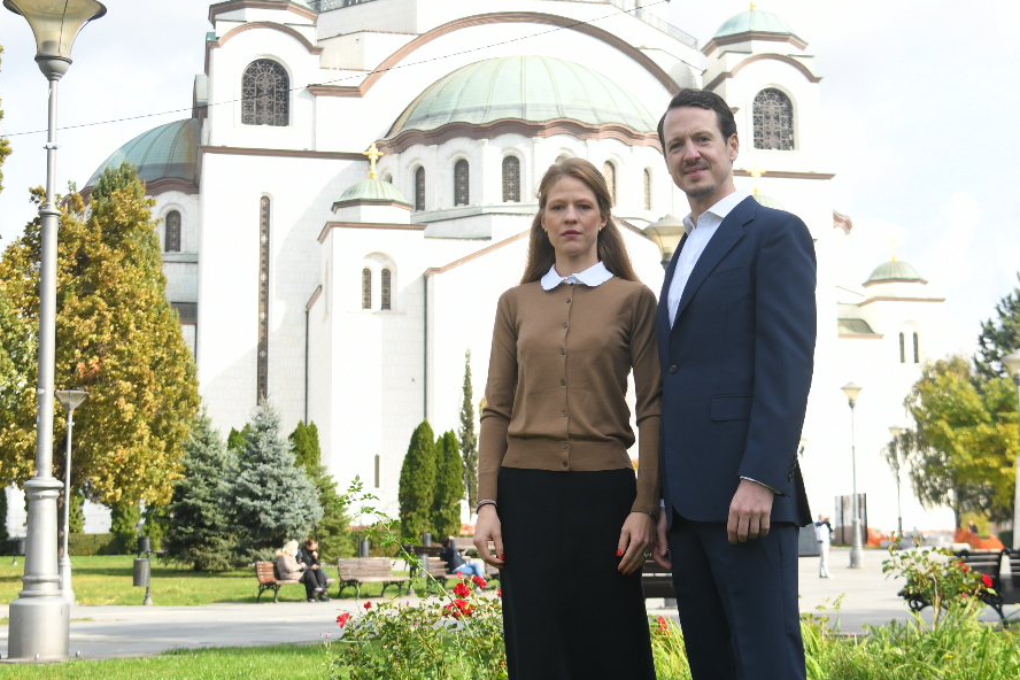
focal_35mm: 62
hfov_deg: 32.4
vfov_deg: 21.9
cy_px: 280
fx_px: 1757
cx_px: 566
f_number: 4
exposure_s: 1/640
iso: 200
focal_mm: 34
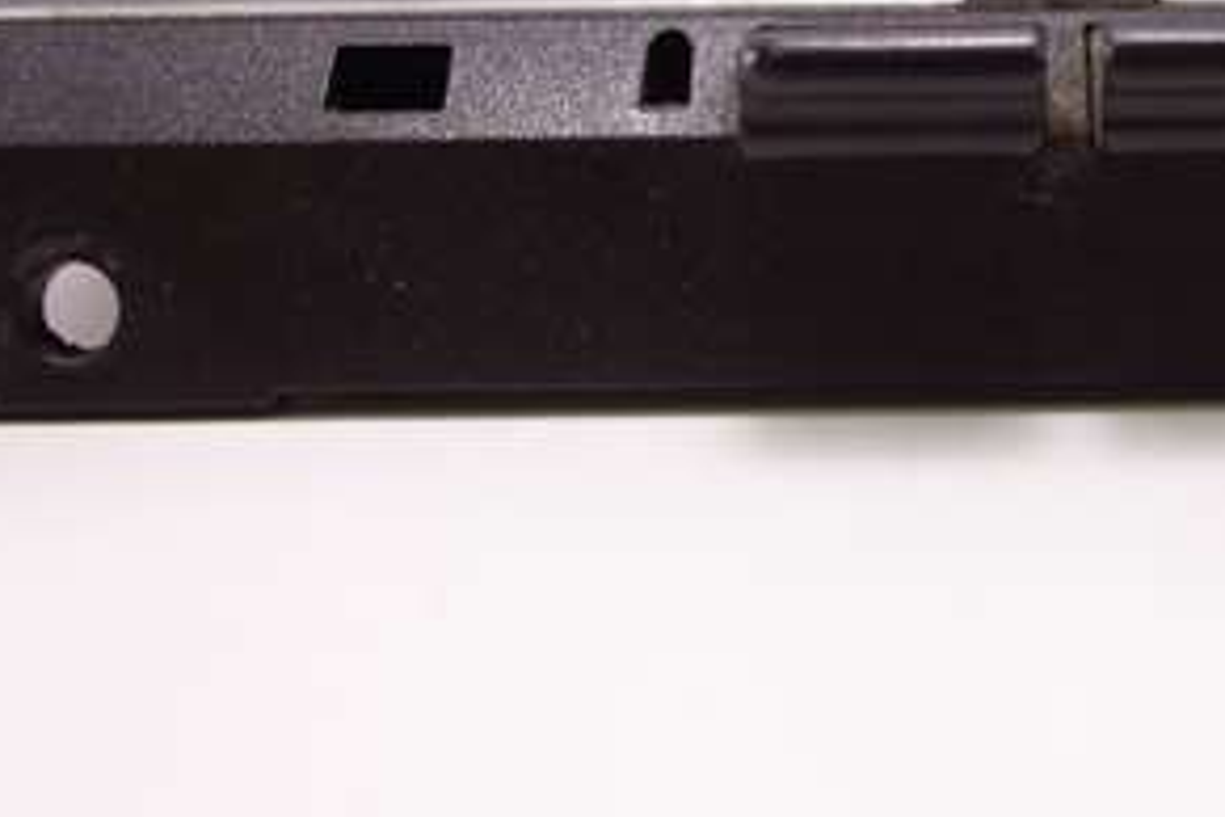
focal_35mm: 74
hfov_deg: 26.8
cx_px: 985
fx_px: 2518
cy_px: -55
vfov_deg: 17.8
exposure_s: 1/100
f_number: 2
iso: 125
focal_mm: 10.4
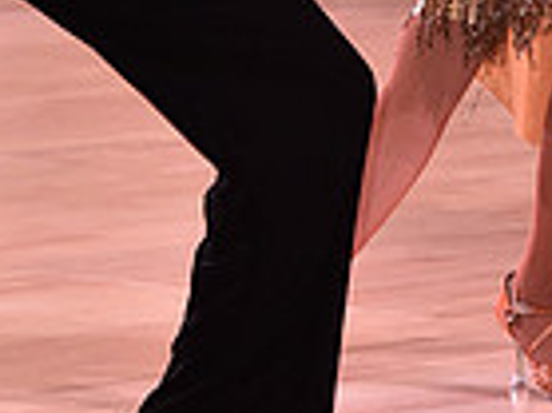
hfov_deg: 3.3
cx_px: 336
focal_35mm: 603
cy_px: -282
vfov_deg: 2.5
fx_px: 9607
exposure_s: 1/250
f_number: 4.5
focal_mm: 150
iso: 1600
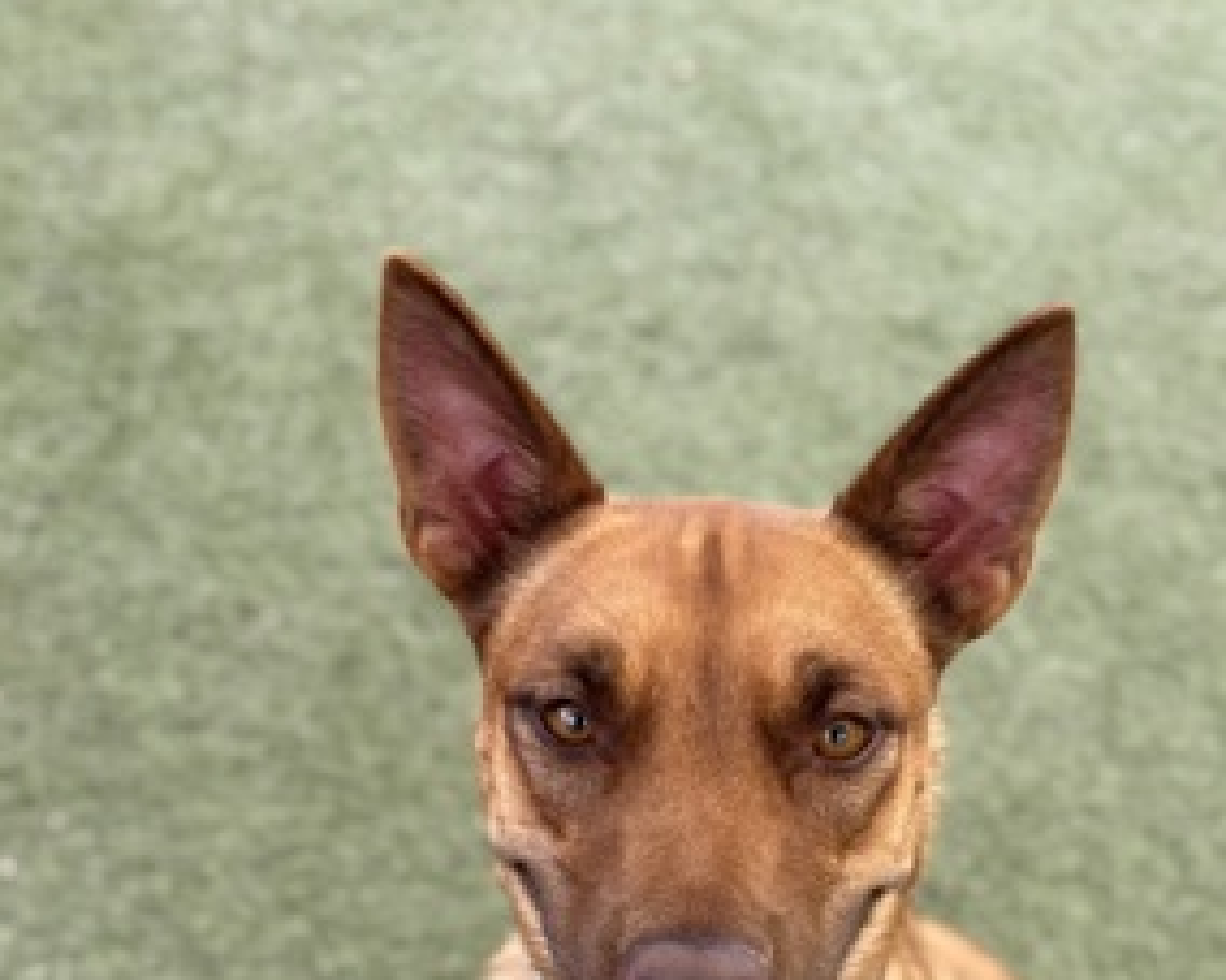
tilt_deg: -53.3
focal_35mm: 50
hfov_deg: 37.1
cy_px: 1166
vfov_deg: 26.9
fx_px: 1814
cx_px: 786
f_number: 1.6
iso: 50
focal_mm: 5.96
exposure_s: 1/641
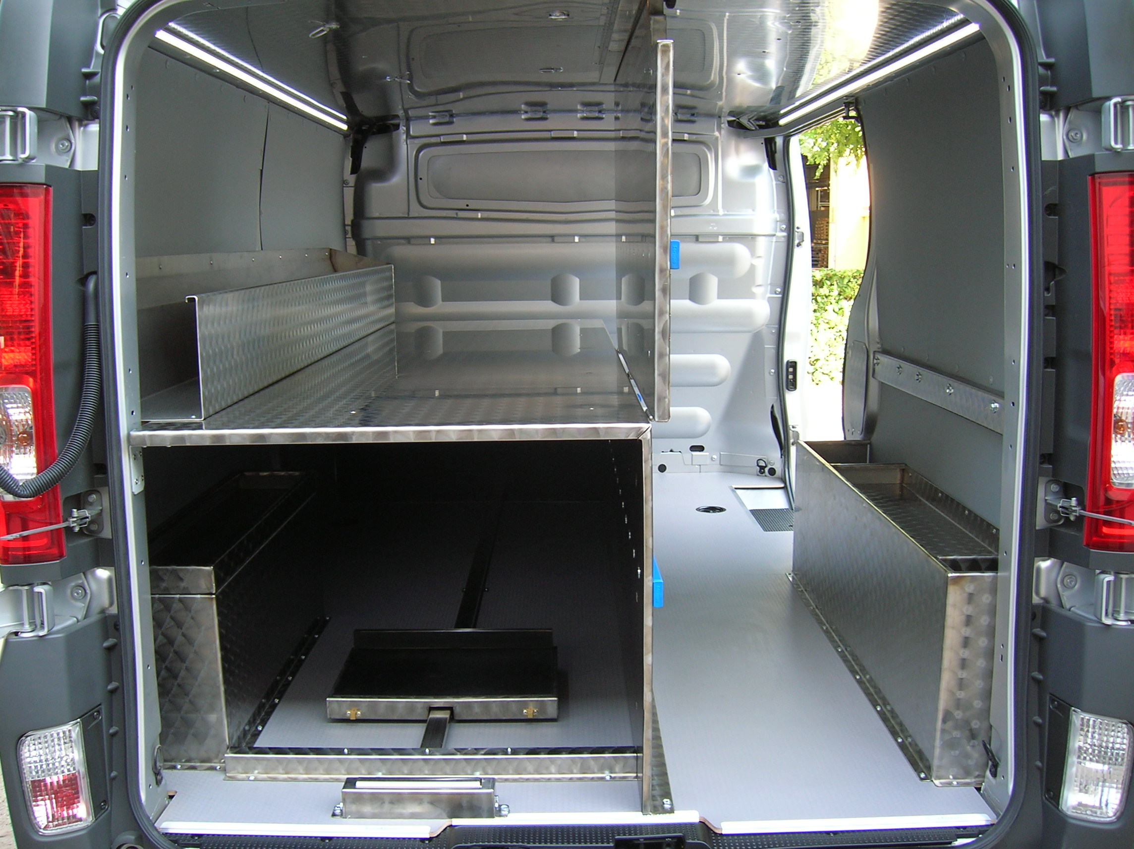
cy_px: 424
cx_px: 567
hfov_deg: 54.0
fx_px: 1113
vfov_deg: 41.7
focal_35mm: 34
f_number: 2.9
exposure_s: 1/37.4
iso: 50
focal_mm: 5.7
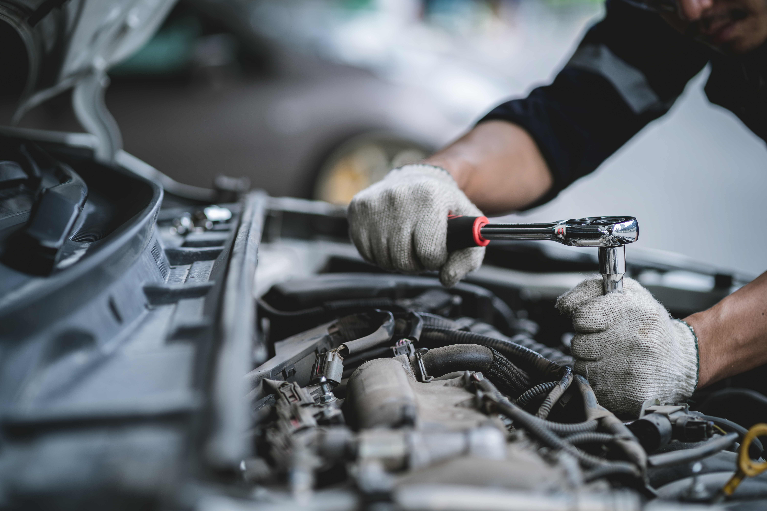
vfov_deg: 16.1
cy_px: 256
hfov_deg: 23.9
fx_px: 1811
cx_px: 384
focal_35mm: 85
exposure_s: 1/400
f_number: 2.5
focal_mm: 85
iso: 100
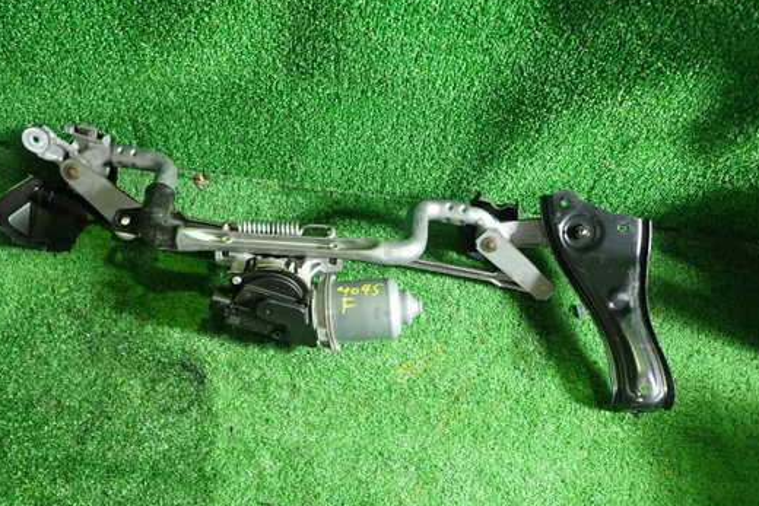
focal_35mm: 30
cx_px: 331
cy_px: 262
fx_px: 633
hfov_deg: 61.7
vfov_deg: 43.6
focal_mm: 4.5
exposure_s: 1/30
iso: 200
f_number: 2
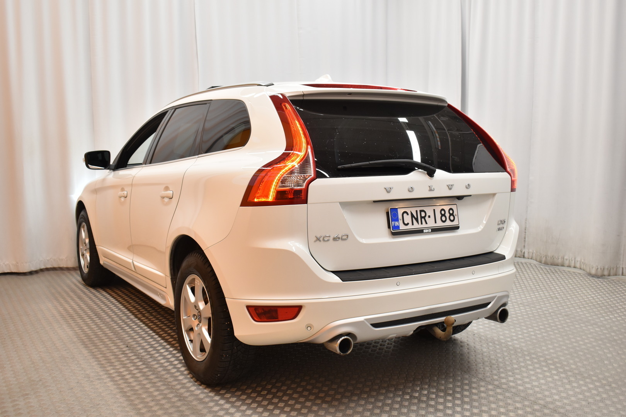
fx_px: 626
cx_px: 313
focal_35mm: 36
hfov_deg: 53.1
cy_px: 208
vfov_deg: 36.9
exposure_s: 1/8
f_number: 5
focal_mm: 24
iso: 640
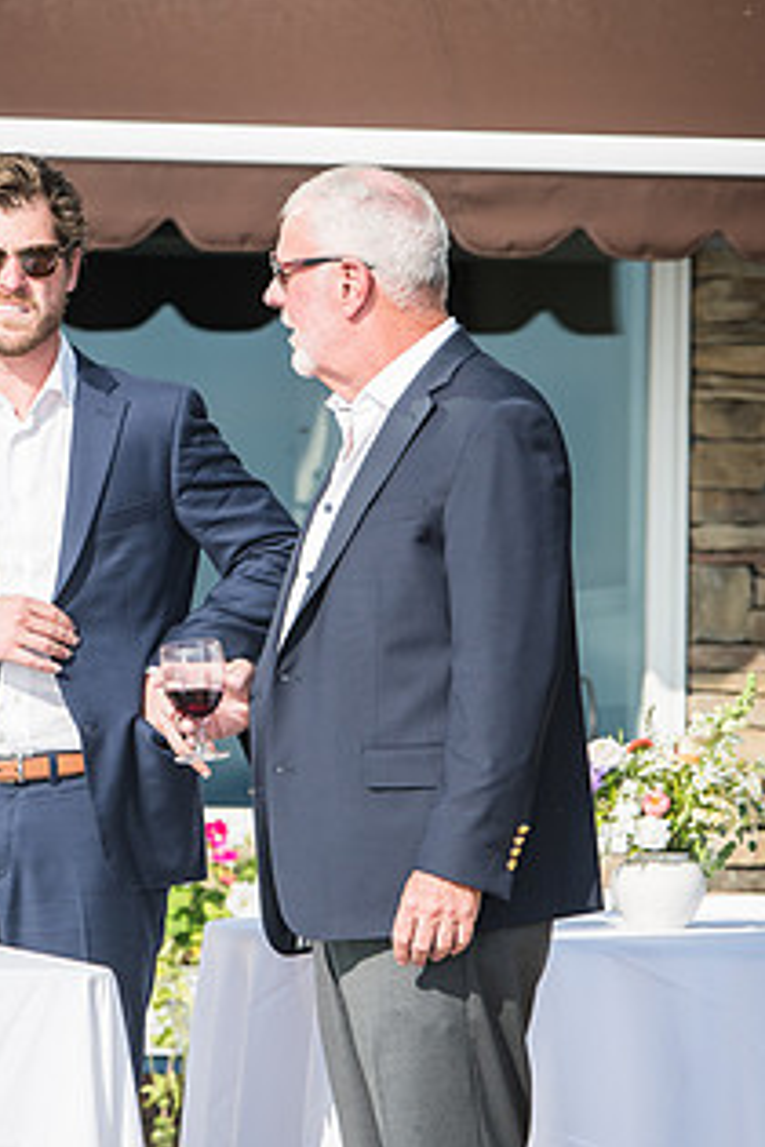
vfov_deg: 6.2
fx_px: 10582
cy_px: 583
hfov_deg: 4.1
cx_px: 270
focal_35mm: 332
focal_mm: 155
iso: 200
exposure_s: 1/2000
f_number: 4
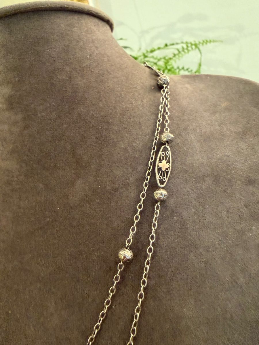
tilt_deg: -21.6
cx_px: 130
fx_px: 259
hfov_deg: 53.1
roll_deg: +9.0
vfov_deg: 67.3
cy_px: 172
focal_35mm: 26
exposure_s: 1/50
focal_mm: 2.22
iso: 640
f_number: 2.2
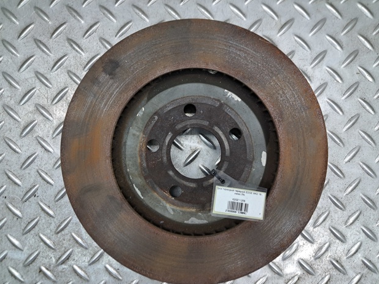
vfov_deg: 49.7
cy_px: 147
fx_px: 306
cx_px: 186
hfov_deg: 63.5
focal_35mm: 28
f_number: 1.8
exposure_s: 1/25
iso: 125
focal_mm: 4
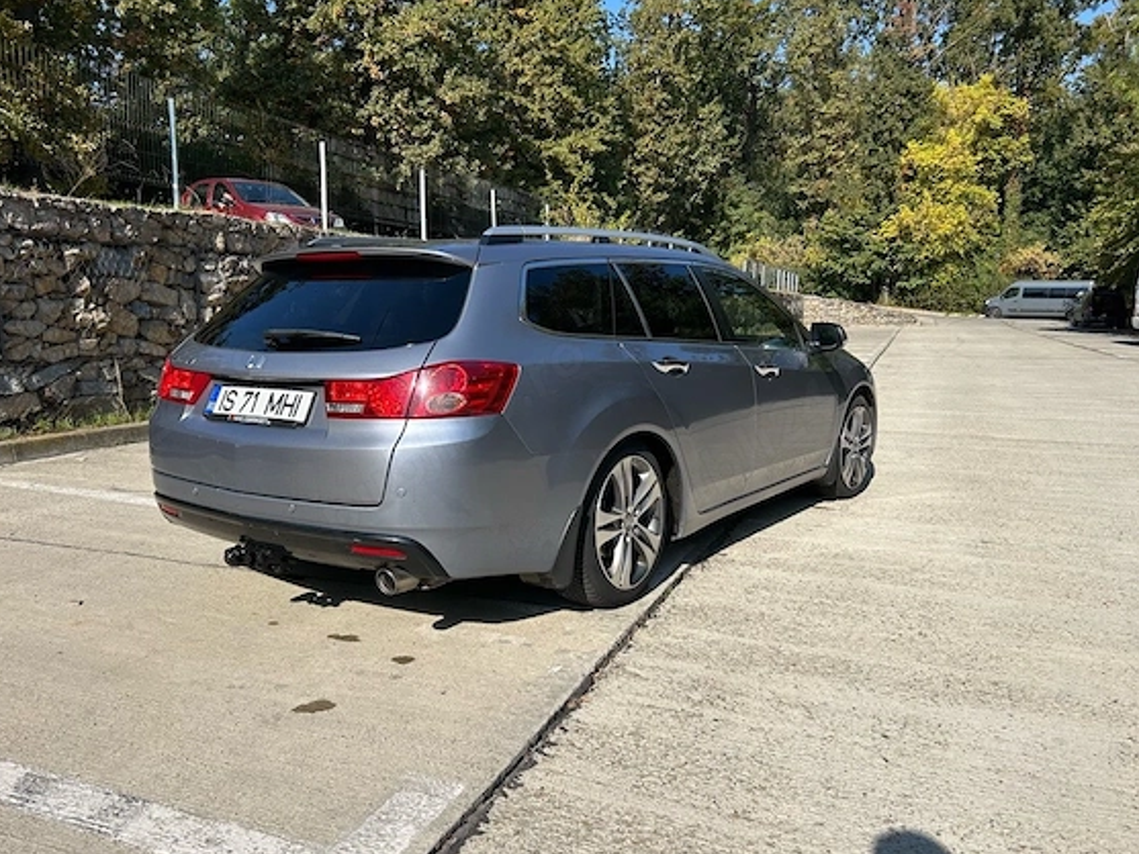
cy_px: 447
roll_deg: +0.9
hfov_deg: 63.4
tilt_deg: -7.9
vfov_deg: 49.7
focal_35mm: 28
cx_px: 534
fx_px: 922
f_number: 1.5
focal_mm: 5.7
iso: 50
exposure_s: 1/3831
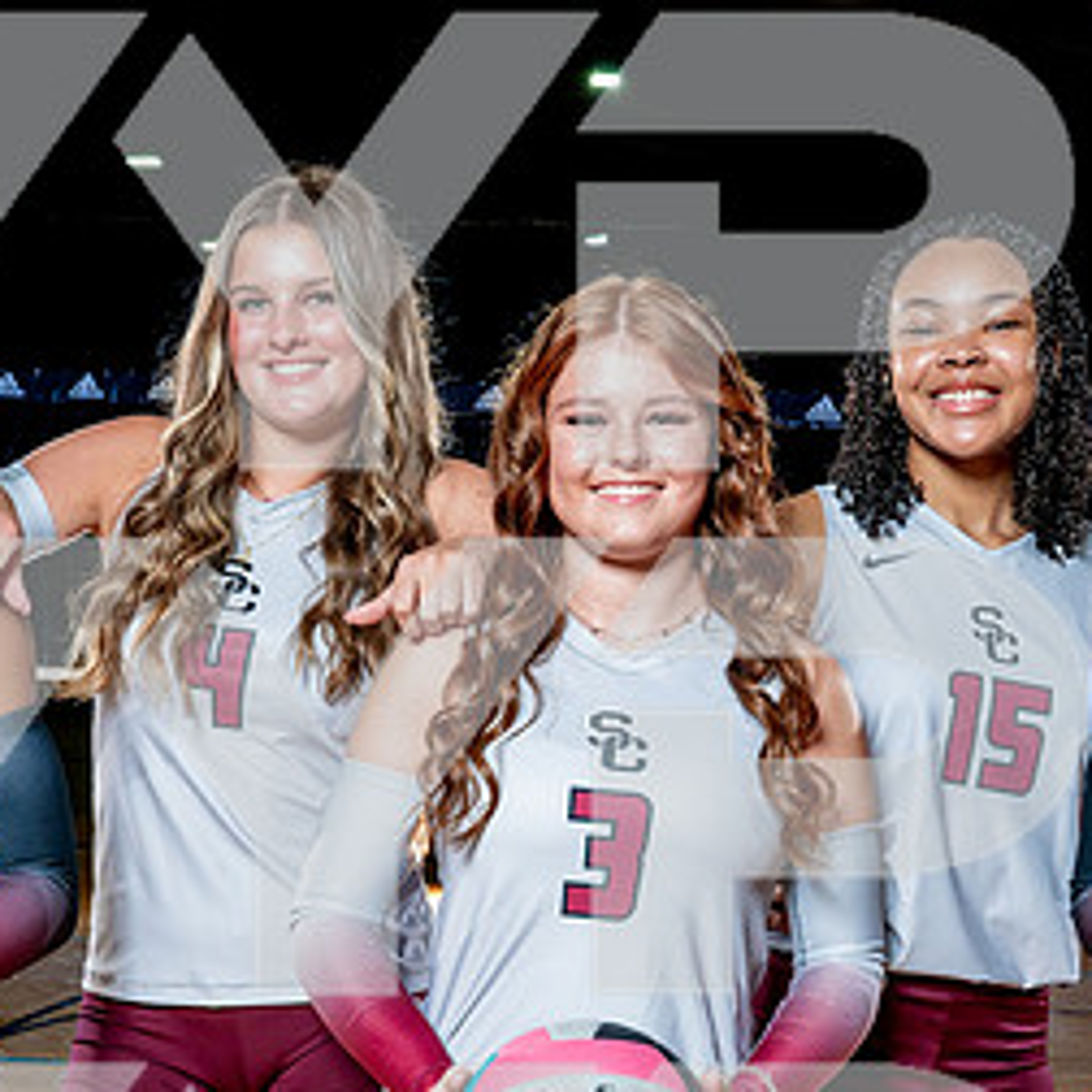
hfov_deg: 29.1
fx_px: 2106
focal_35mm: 59
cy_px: 769
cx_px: 507
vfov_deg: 28.8
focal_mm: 28
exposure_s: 1/250
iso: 250
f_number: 8
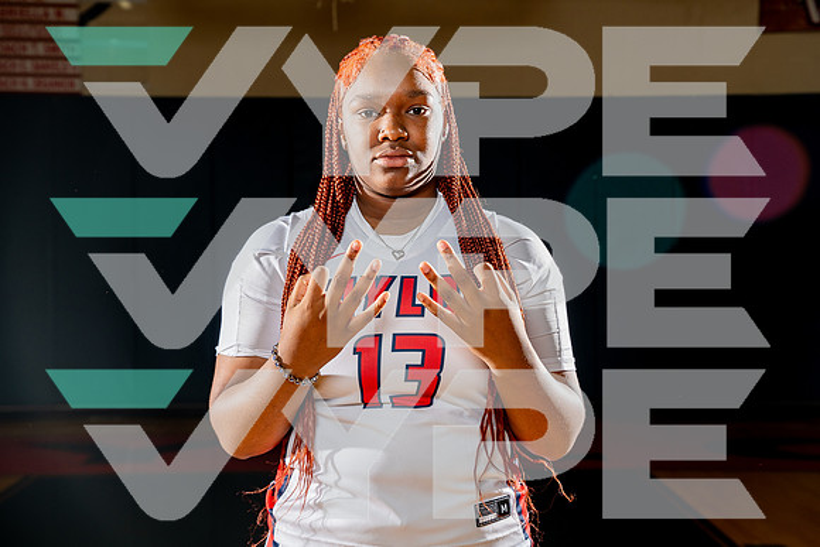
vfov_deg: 21.0
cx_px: 407
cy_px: 272
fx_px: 1473
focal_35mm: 65
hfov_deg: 31.1
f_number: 5.6
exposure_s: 1/250
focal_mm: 62
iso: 320
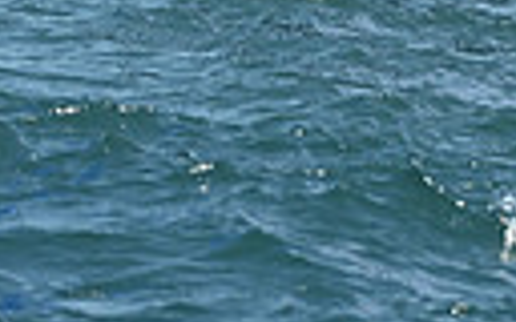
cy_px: -821
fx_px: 8761
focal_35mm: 623
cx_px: 570
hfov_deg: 3.4
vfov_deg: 2.1
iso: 320
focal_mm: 135
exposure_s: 1/1000
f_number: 6.3
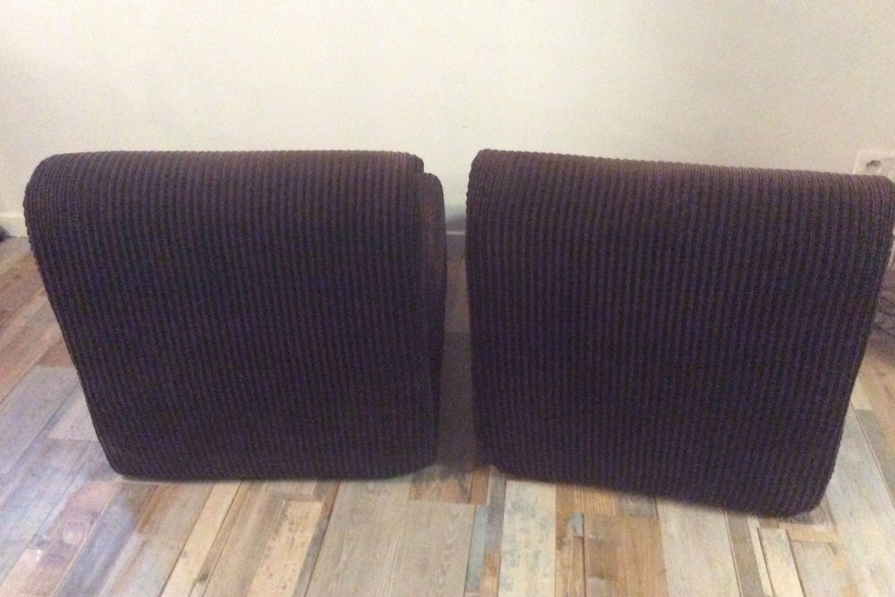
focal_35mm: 34
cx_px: 454
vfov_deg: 38.9
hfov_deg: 55.8
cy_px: 297
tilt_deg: -32.9
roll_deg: +2.0
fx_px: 845
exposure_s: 1/17
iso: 800
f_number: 2.4
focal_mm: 3.3
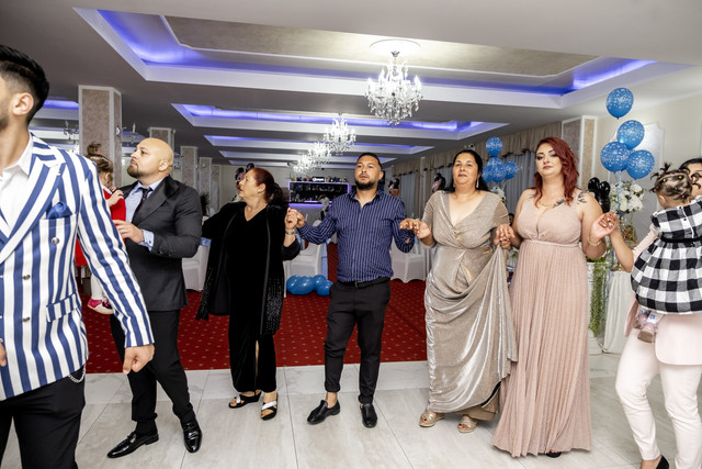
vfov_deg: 53.2
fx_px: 468
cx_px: 351
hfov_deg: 73.7
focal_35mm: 24
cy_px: 234
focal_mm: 16
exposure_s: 1/160
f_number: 2.8
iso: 1000
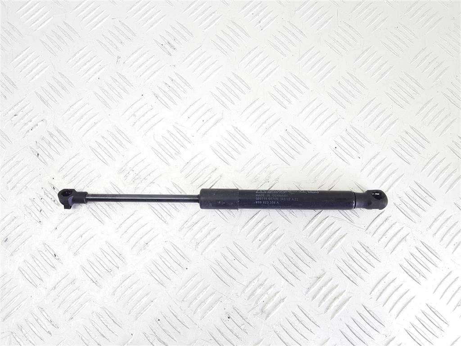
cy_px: 173
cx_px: 230
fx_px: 346
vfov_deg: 53.1
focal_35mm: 26
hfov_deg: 67.3
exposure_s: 1/50
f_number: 1.7
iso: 50
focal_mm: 4.2
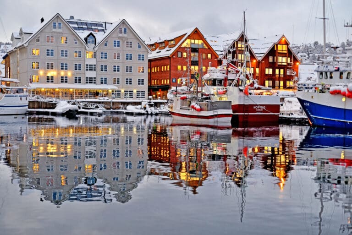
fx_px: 489
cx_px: 176
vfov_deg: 27.0
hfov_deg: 39.6
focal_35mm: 50
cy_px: 118
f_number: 2.8
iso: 400
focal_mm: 50
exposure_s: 1/50
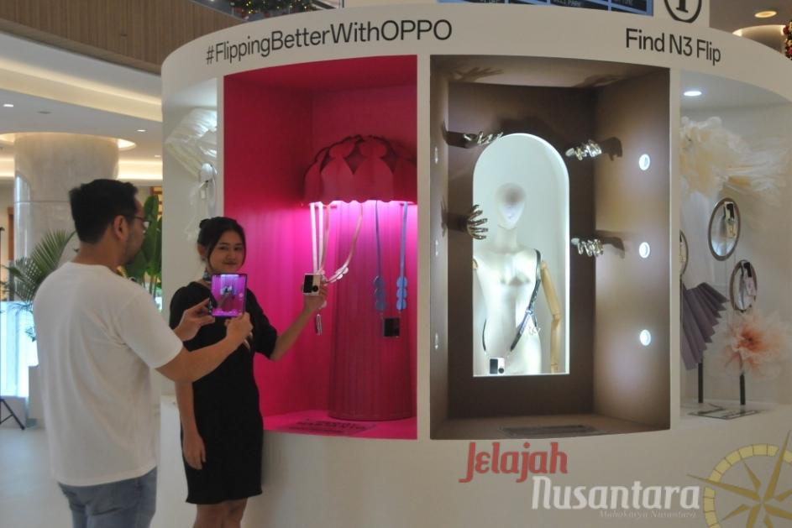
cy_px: 264
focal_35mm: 39
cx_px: 396
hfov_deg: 49.5
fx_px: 858
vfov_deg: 34.2
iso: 1250
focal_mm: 26
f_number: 3.8
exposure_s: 1/320
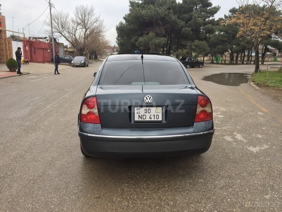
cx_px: 141
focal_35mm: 29
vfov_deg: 48.2
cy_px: 106
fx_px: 236
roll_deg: -1.3
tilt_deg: -10.4
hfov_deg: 61.7
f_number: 2.2
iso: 32
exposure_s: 1/549
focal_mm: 4.15
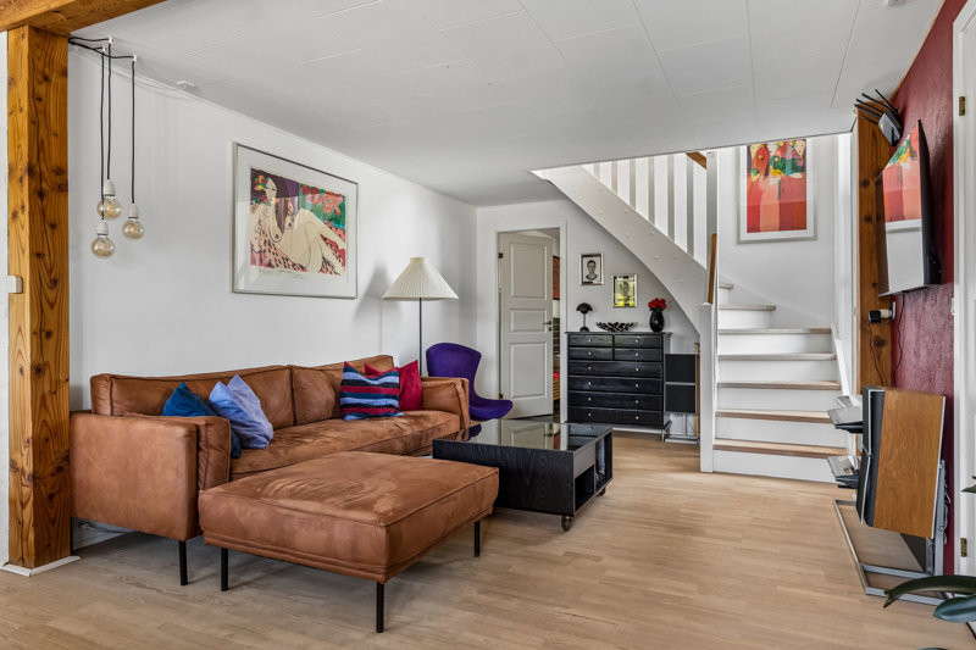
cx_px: 488
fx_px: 610
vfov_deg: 56.1
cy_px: 325
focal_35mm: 22
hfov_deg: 77.3
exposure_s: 1/5
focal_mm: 15
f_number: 8
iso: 200
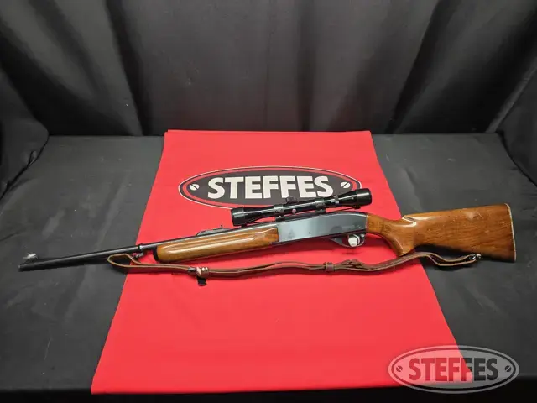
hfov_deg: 73.9
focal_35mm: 23
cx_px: 268
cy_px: 202
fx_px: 357
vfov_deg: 58.9
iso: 100
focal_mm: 6.3
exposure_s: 1/120
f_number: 1.7
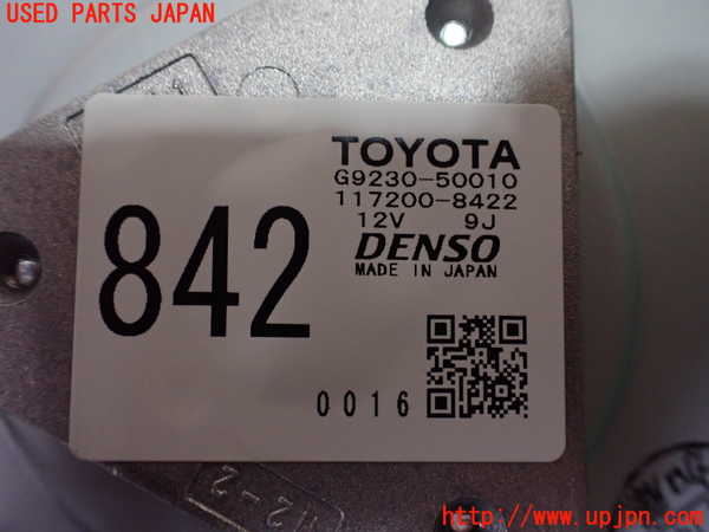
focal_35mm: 30
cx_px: 354
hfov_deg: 60.0
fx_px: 614
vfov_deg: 46.8
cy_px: 266
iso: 800
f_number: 2.3
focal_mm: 5.4
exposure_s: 1/80
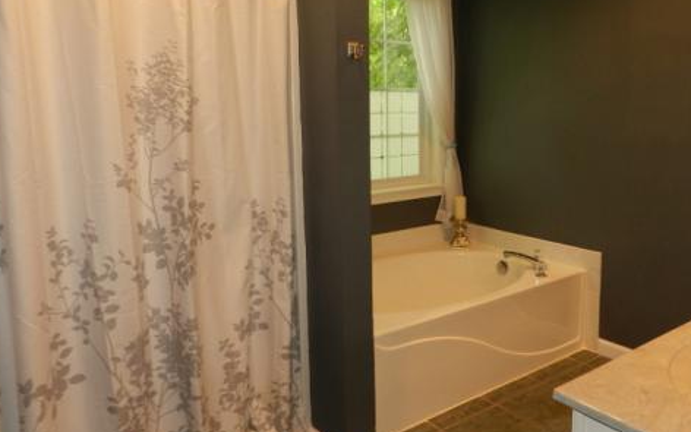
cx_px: 403
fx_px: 565
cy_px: 186
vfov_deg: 41.7
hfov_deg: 62.5
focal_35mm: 30
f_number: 3.4
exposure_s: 1/30
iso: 200
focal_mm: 4
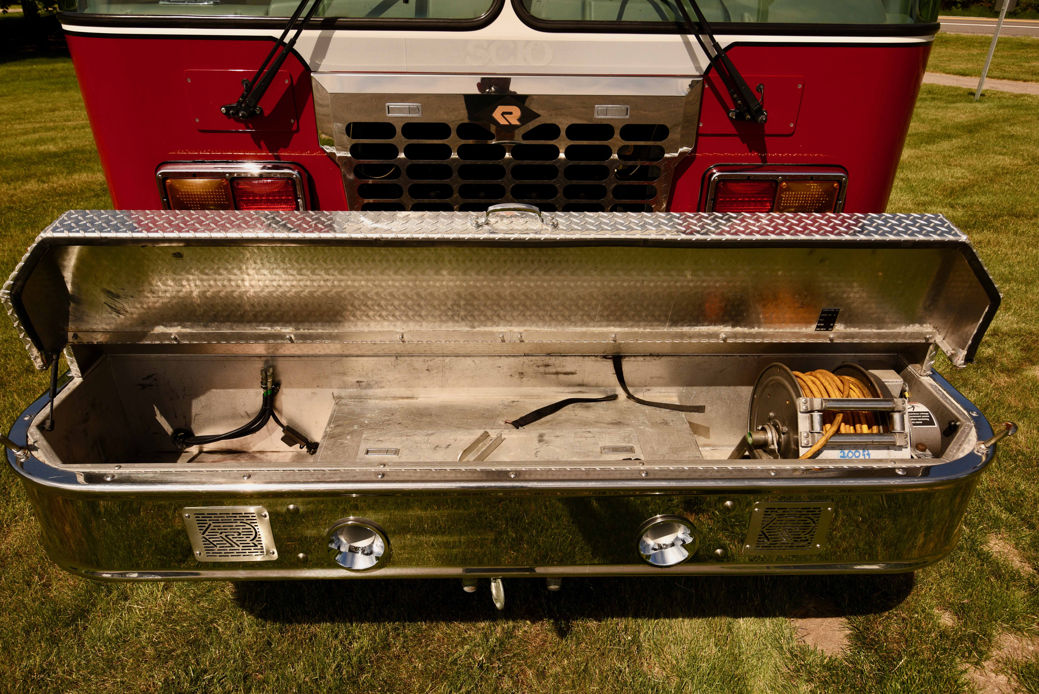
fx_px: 693
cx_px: 520
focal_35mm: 24
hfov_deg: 73.7
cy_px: 347
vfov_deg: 53.2
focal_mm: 24
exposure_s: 1/500
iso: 64
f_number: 6.3
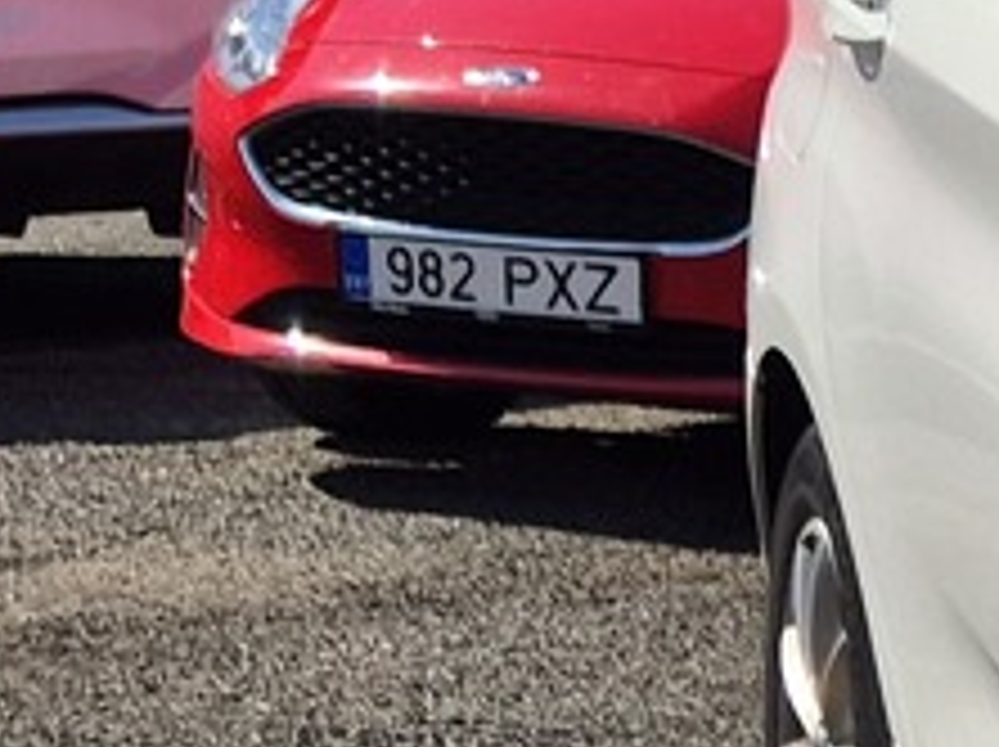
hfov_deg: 9.2
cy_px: 652
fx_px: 4786
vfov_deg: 8.9
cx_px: 3105
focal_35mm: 166
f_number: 1.8
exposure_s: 1/2672
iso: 25
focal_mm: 5.4
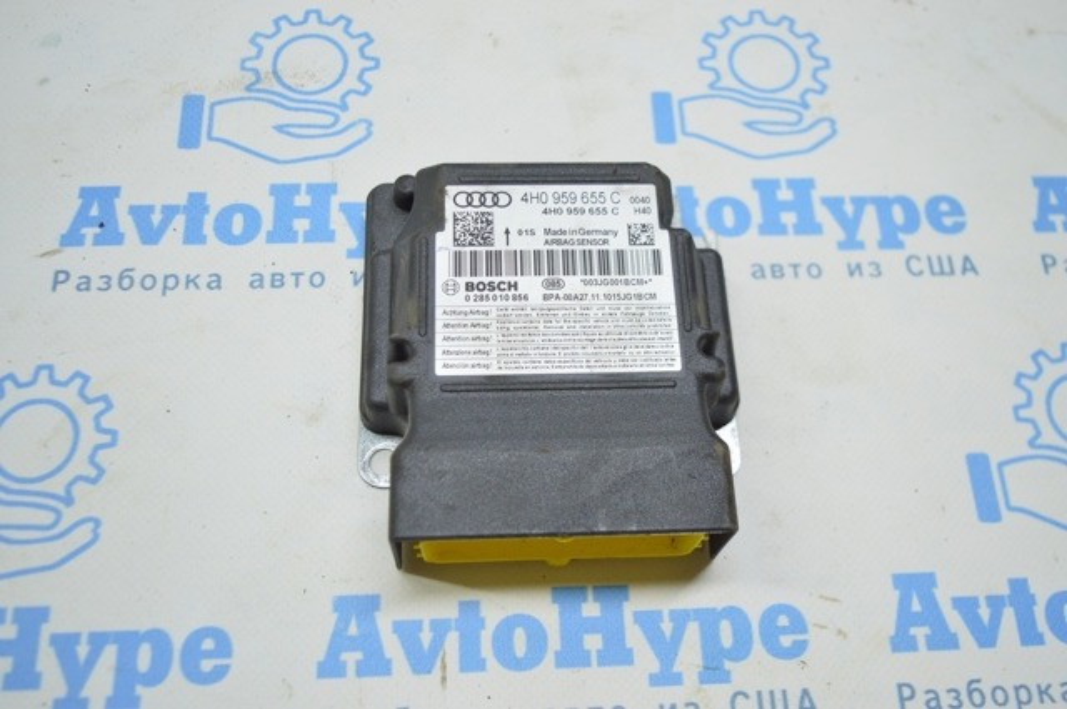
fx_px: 1021
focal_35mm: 34
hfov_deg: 55.2
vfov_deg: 38.3
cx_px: 534
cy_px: 354
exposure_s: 1/60
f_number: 3.8
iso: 400
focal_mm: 23
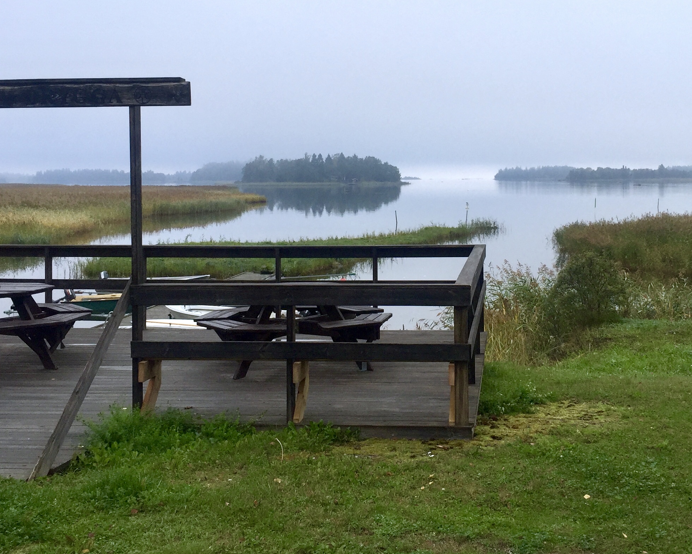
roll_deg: -0.5
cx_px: 434
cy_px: 173
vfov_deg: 31.8
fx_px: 963
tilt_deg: -0.7
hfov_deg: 39.3
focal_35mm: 47
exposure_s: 1/482
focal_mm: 4.15
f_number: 2.2
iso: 32
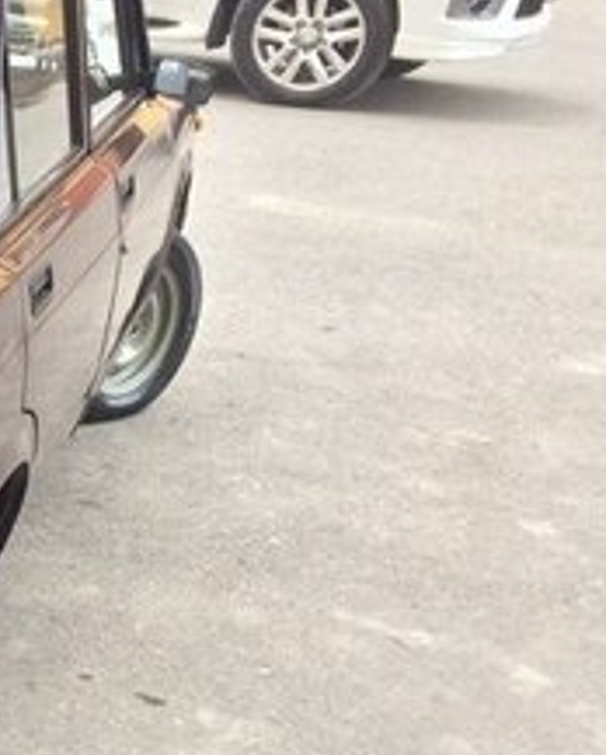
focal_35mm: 86
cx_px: -446
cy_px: 527
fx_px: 1925
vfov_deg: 22.1
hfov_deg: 15.6
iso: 32
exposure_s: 1/196
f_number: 2.2
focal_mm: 4.15
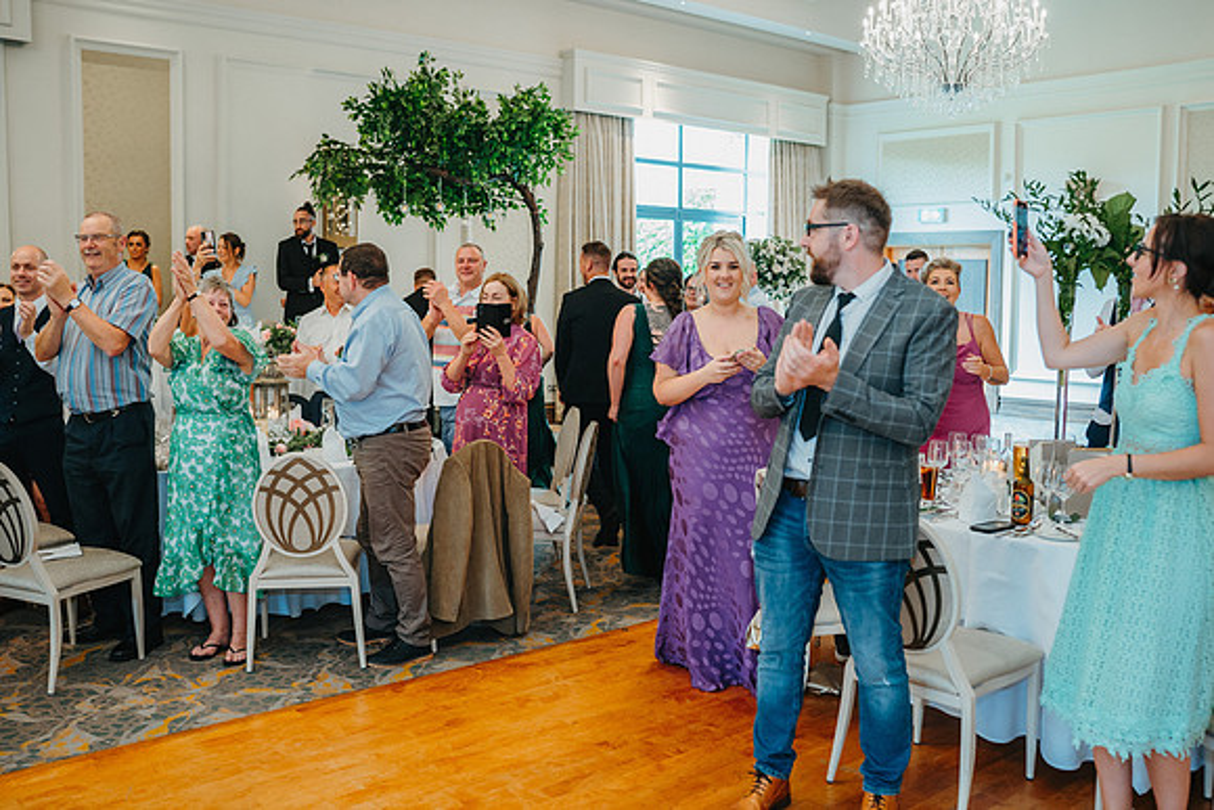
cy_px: 405
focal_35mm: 35
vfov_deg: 37.9
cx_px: 607
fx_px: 1180
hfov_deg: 54.4
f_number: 2.8
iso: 1600
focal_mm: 35
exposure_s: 1/125
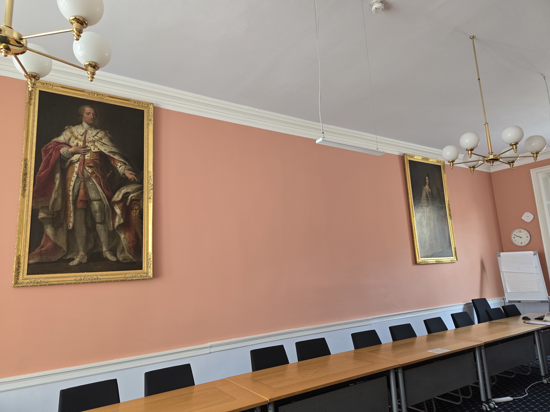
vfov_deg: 58.9
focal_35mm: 23
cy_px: 206
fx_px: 365
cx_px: 275
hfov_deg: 73.9
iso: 320
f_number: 1.7
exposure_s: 1/120
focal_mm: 6.3
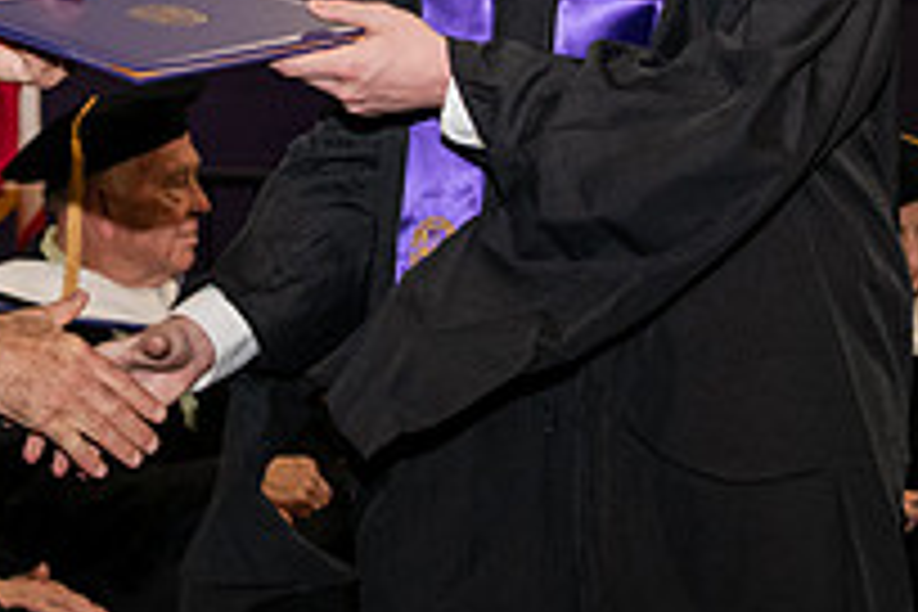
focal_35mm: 213
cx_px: 86
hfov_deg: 9.6
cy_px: -65
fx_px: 5431
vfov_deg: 6.4
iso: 1600
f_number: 5.6
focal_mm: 75
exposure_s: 1/200
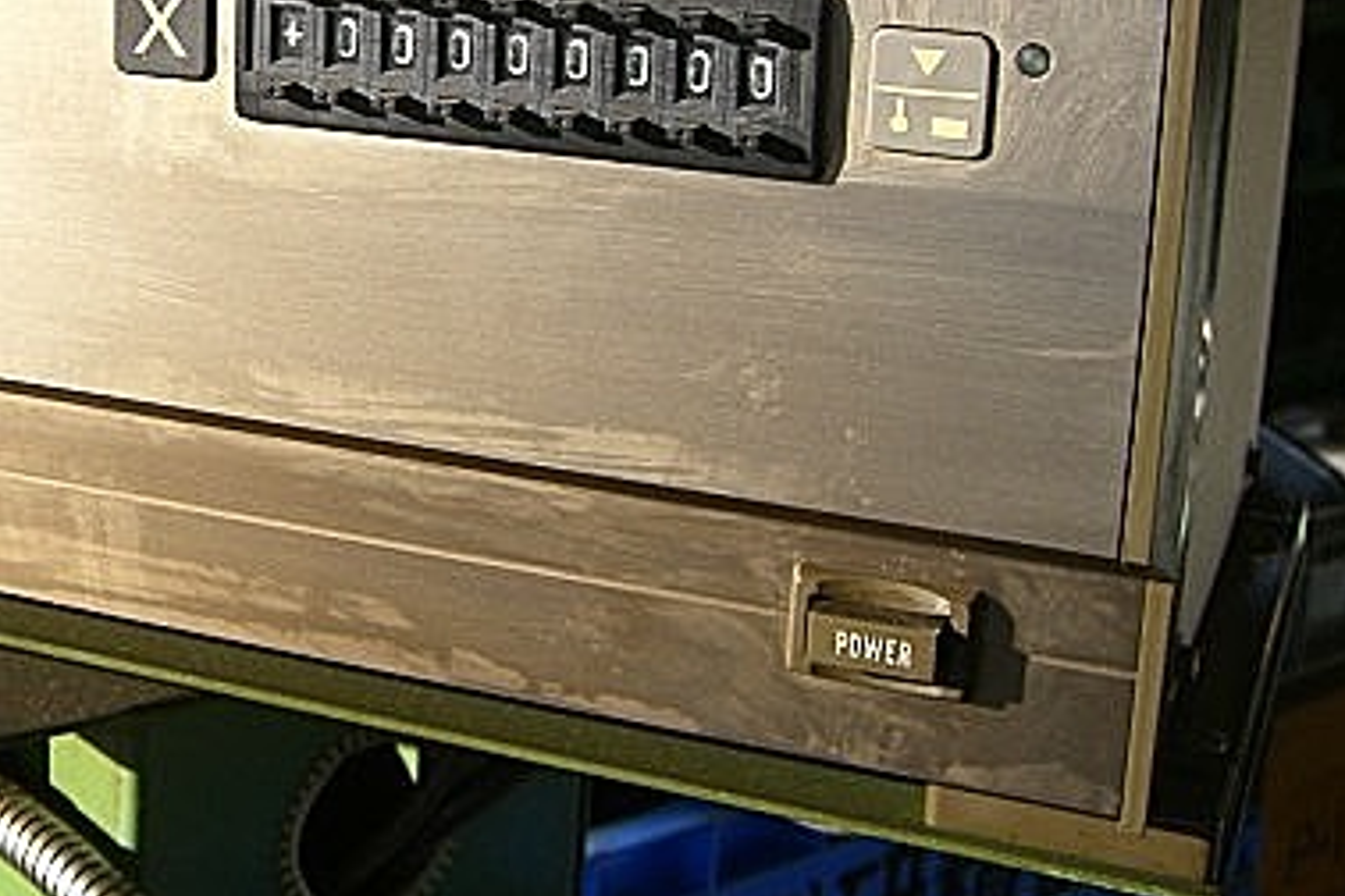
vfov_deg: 20.1
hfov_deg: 29.2
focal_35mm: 67
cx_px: 224
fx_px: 2503
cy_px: 217
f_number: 4.3
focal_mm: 6.2
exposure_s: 1/320
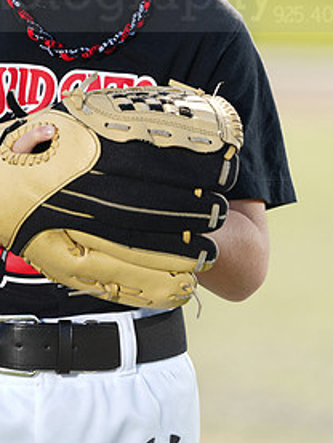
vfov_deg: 4.9
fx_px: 5165
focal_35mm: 403
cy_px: -19
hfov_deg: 3.7
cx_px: 65
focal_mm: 200
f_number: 4.5
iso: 64
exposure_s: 1/250
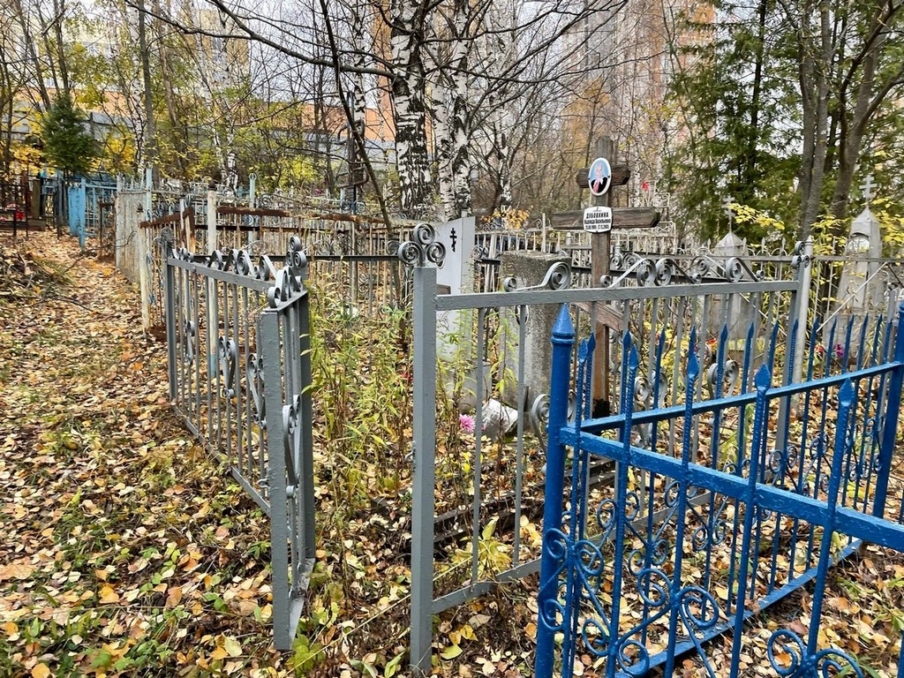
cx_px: 452
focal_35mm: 26
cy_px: 339
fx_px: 679
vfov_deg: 53.1
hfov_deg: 67.3
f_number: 1.6
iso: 32
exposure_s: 1/144
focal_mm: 4.2
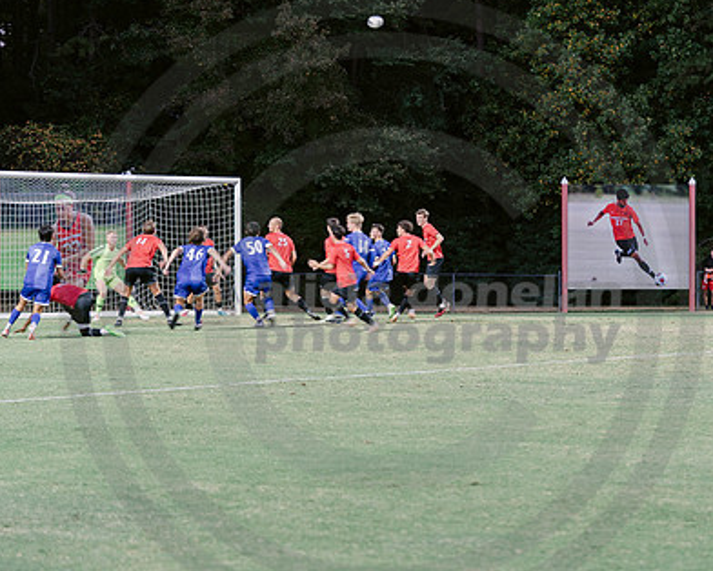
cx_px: 382
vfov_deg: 12.4
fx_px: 2639
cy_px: 312
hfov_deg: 15.4
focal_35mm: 125
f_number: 2.8
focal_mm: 90
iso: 640
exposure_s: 1/80
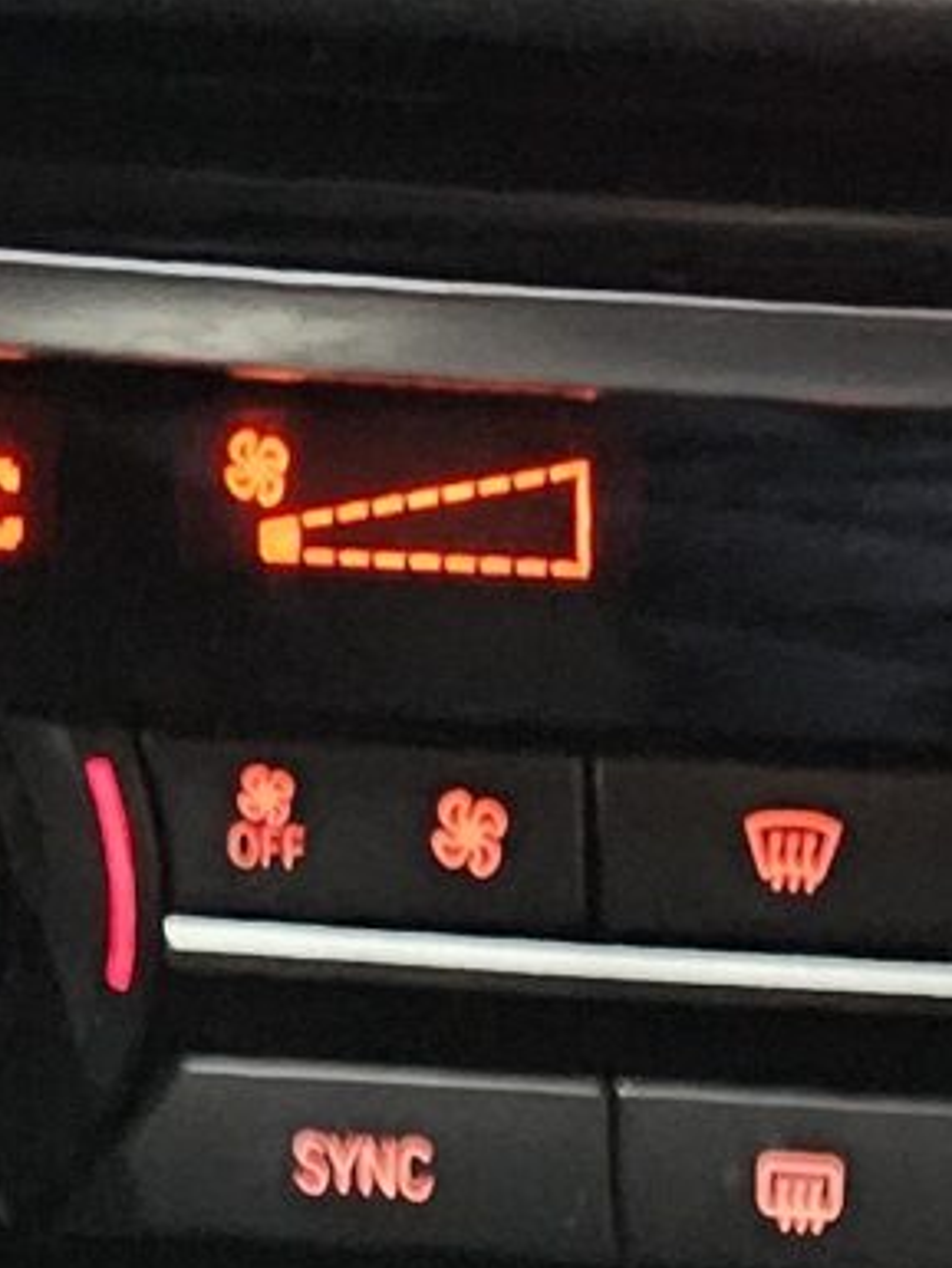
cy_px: 3788
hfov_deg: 9.6
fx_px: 5607
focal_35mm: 153
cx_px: 965
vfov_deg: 9.8
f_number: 1.7
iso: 2000
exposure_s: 1/16.7
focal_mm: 6.3
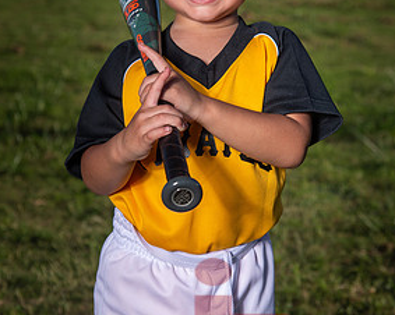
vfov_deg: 13.7
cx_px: 201
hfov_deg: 17.2
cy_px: 138
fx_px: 1308
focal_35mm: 112
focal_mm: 75
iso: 100
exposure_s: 1/800
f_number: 5.6
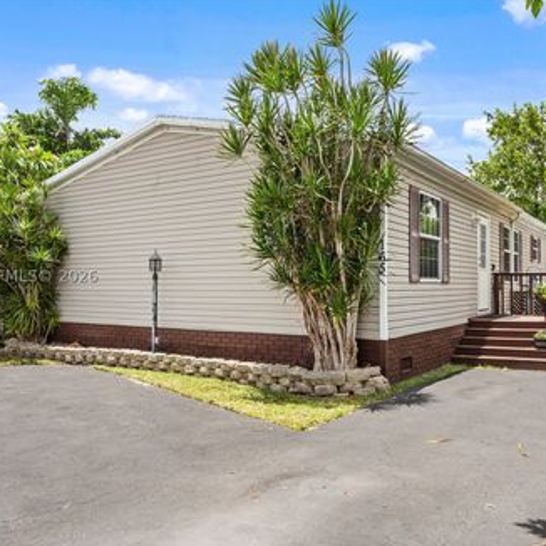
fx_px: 547
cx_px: 291
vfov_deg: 53.0
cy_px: 276
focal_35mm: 31
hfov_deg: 53.0
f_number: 14
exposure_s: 1/200
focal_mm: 23.5
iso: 250
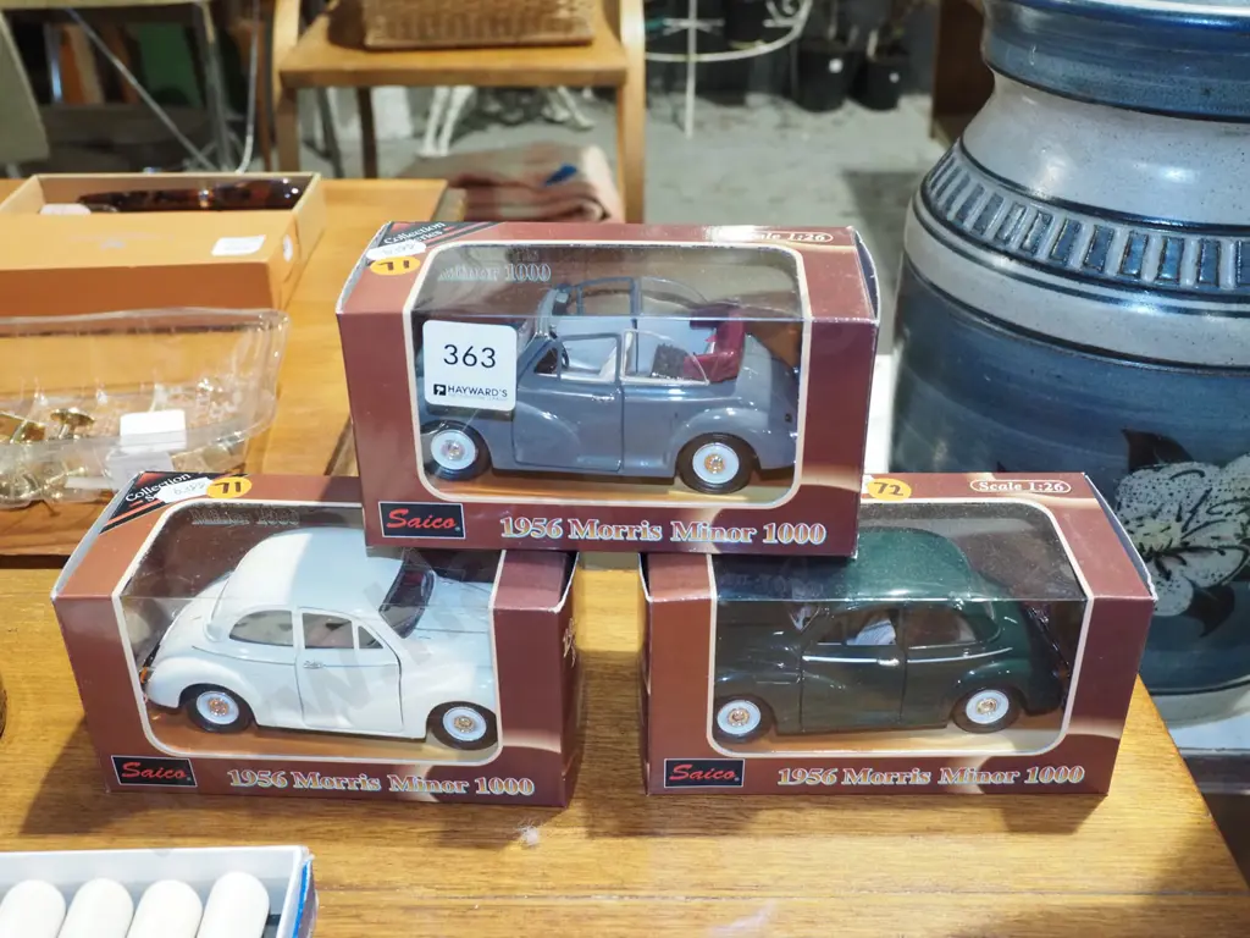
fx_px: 1300
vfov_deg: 39.7
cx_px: 625
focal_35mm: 36
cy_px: 469
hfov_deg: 51.4
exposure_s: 1/80
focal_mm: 18
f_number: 5.6
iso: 2500
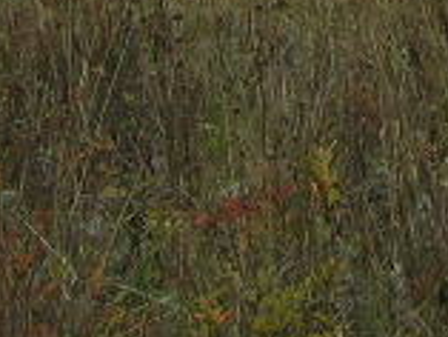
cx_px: 422
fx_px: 2875
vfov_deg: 6.1
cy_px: -751
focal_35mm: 222
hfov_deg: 8.9
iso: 50
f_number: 4.9
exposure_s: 1/280
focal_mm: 5.7
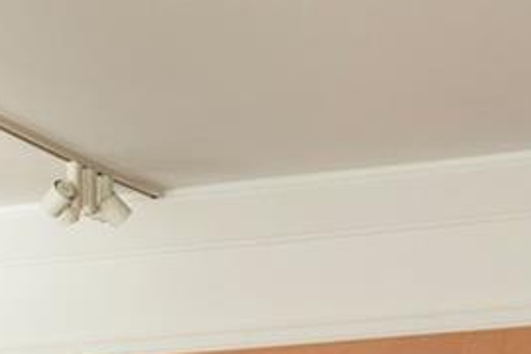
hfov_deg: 10.7
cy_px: 749
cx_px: -326
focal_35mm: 184
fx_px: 2714
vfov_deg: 7.1
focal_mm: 31
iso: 400
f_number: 9.5
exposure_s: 1/250
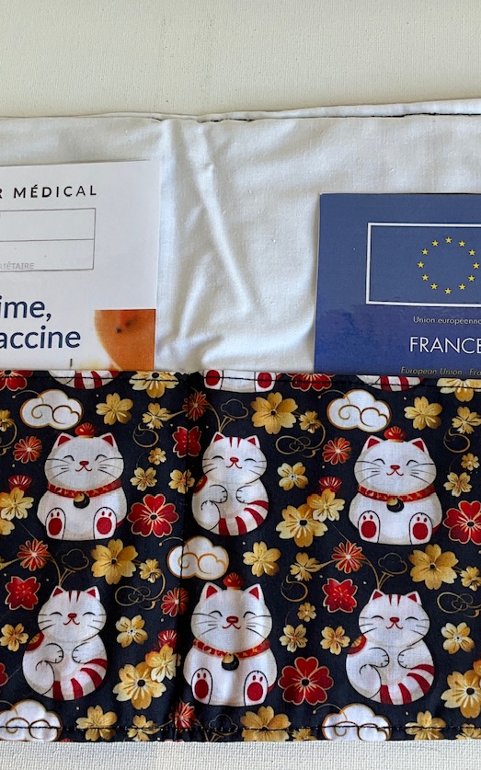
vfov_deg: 42.6
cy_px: 417
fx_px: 986
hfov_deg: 27.4
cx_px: 265
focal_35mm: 47
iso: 25
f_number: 1.8
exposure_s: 1/100
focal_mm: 3
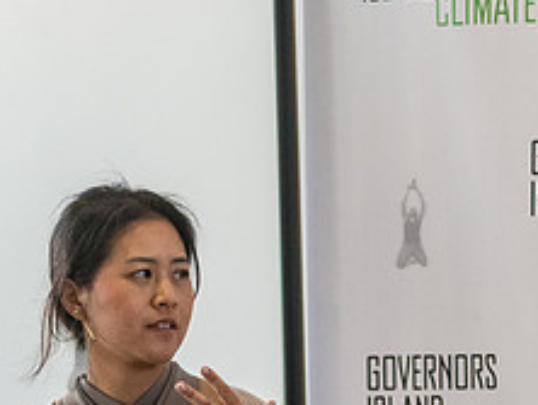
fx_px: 7235
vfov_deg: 3.2
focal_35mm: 465
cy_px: 404
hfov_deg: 4.3
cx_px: 274
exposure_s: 1/320
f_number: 4
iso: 4000
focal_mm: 155
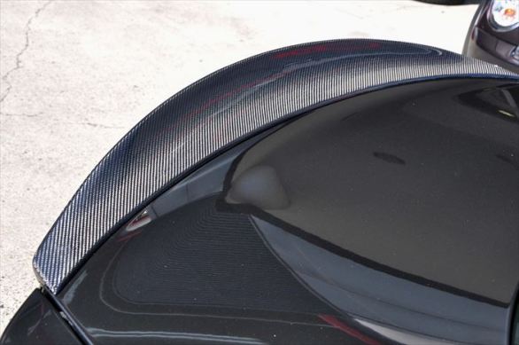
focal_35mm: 51
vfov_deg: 26.4
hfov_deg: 38.9
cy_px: 172
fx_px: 734
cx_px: 260
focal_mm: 34
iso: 200
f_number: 10
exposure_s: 1/100
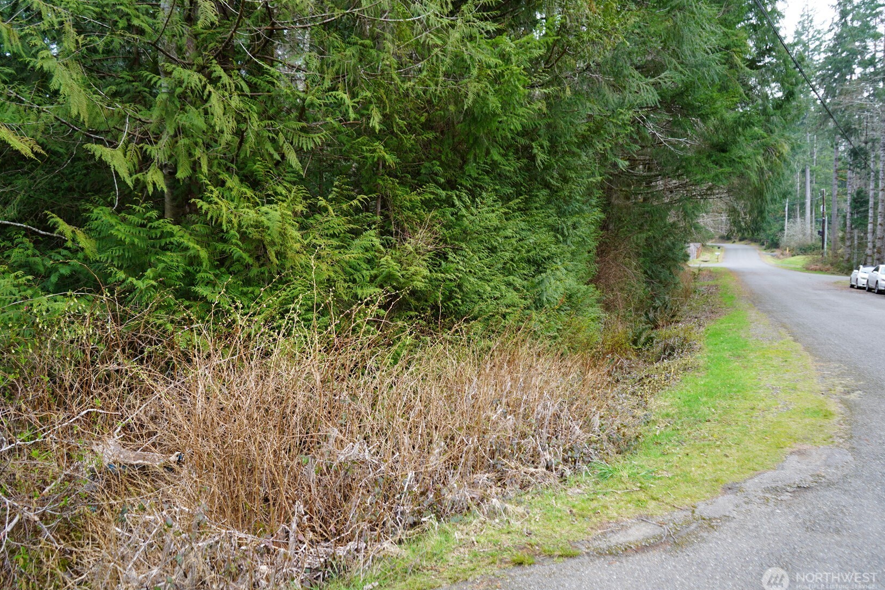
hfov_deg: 63.7
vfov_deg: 45.0
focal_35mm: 29
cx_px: 435
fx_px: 713
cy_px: 296
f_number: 4
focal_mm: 28
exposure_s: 1/60
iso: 100
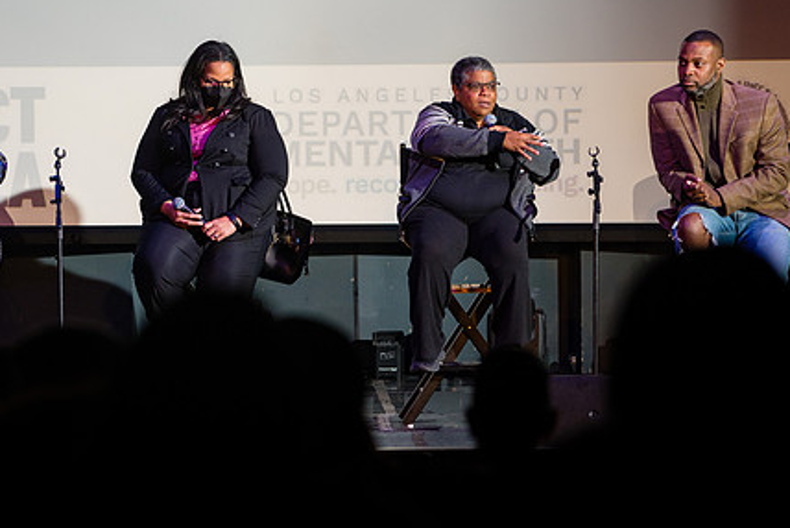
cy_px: 176
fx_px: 5116
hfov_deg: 8.8
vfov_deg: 5.9
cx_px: 253
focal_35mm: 233
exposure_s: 1/250
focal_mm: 159
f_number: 4
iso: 1000
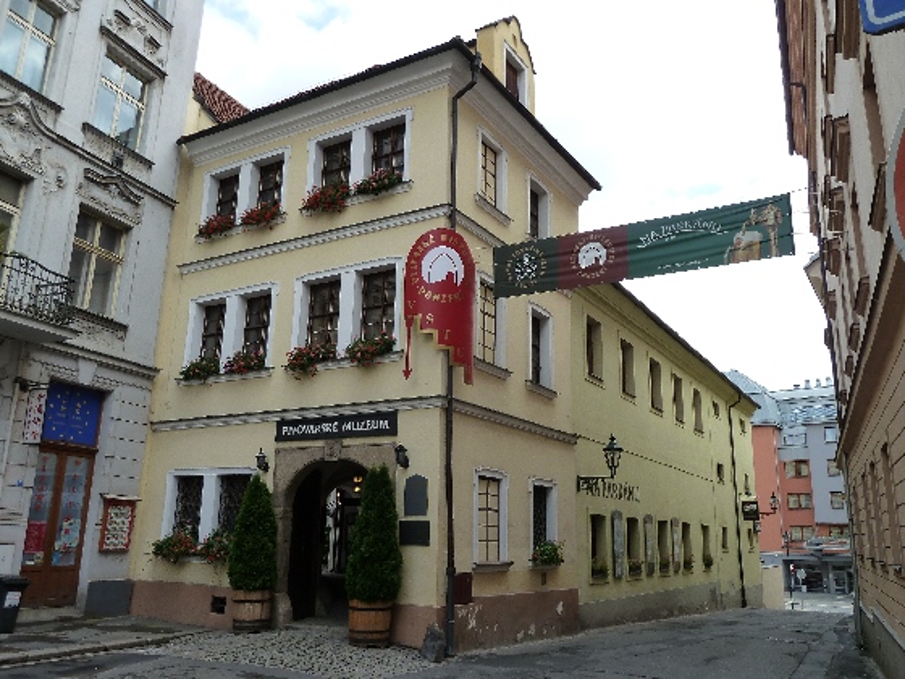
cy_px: 340
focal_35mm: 29
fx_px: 758
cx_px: 452
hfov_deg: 61.7
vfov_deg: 48.2
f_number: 4
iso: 125
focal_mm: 4.7
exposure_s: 1/250
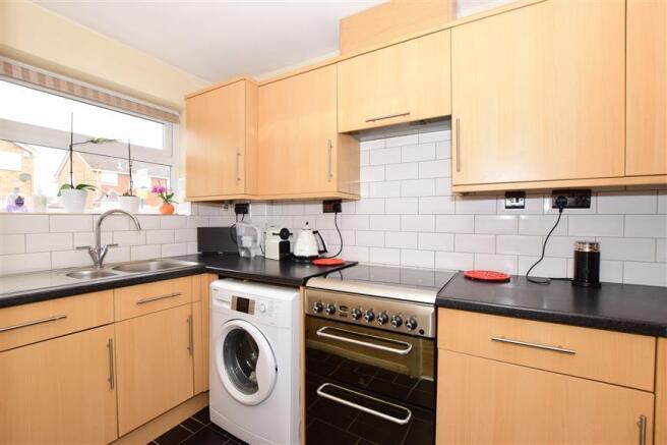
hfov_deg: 100.4
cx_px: 334
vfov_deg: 77.3
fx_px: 278
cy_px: 222
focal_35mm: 15
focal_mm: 10
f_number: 8
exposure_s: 1/60
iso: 400
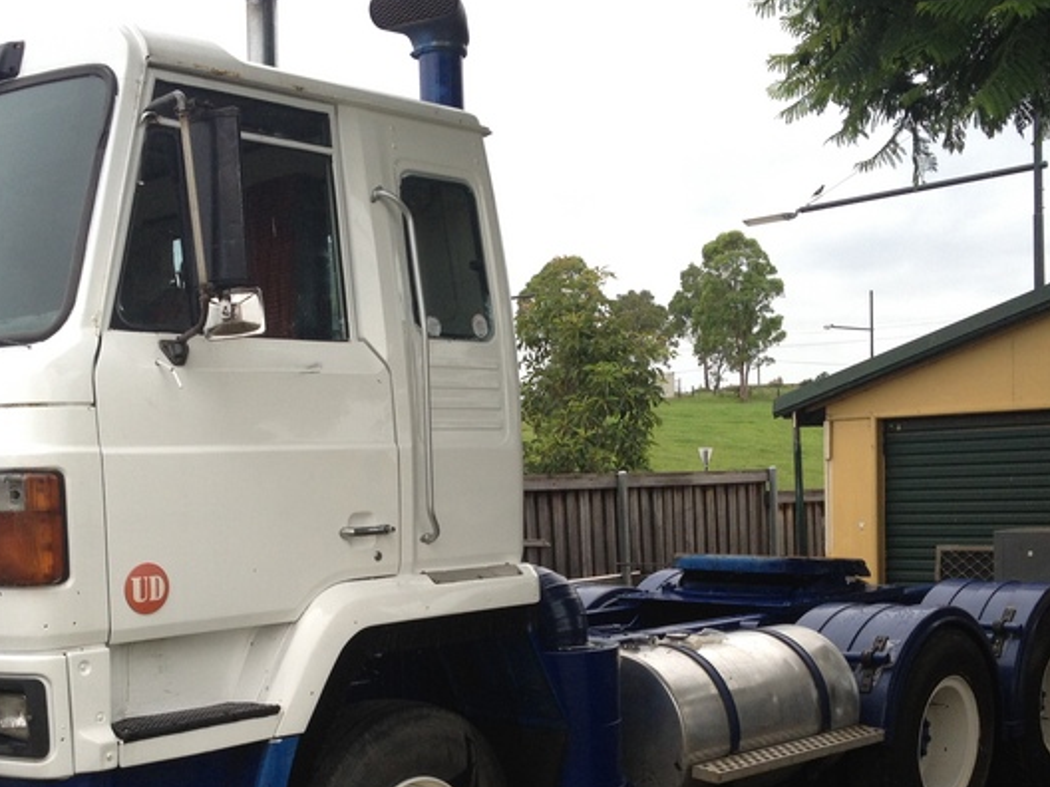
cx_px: 481
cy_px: 582
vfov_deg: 27.2
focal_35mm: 53
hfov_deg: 36.1
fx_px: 1608
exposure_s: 1/581
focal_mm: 4.28
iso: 80
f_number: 2.4
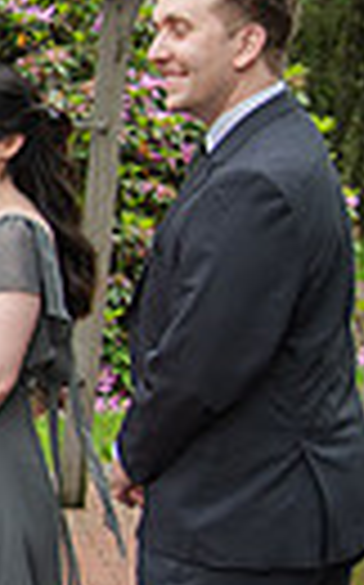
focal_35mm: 146
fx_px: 2322
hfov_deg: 7.9
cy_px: 155
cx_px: -692
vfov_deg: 14.3
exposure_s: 1/400
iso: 220
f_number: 4
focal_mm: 32
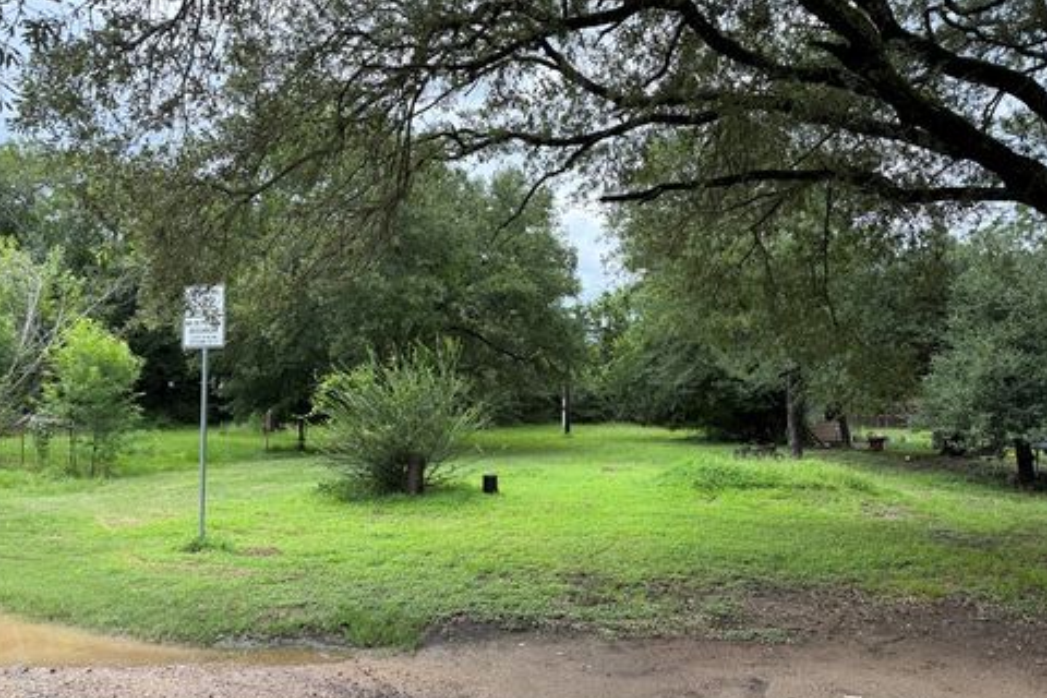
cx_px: 534
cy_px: 370
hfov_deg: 69.4
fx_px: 756
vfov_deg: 49.5
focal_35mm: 26
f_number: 1.78
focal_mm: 6.76
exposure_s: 1/1653
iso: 100
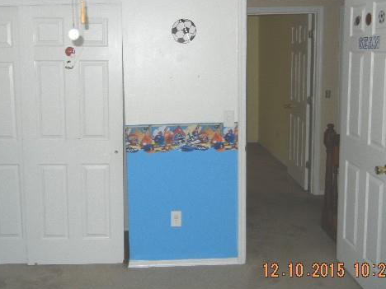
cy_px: 114
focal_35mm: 41
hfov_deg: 45.6
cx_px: 162
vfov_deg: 35.0
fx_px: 457
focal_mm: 5.4
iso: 200
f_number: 3.5
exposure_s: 1/30
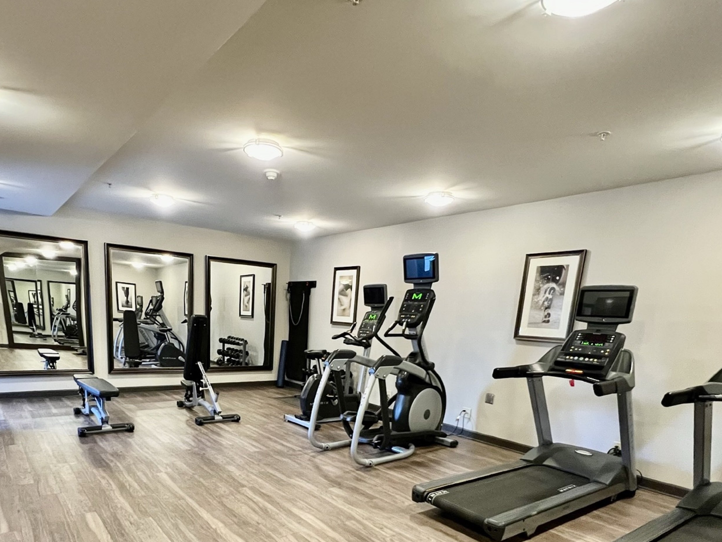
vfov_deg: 59.5
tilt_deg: -12.8
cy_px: 416
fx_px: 438
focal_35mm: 21
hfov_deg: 78.4
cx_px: 301
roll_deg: -3.0
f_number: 1.8
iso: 640
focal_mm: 1.57
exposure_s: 1/60
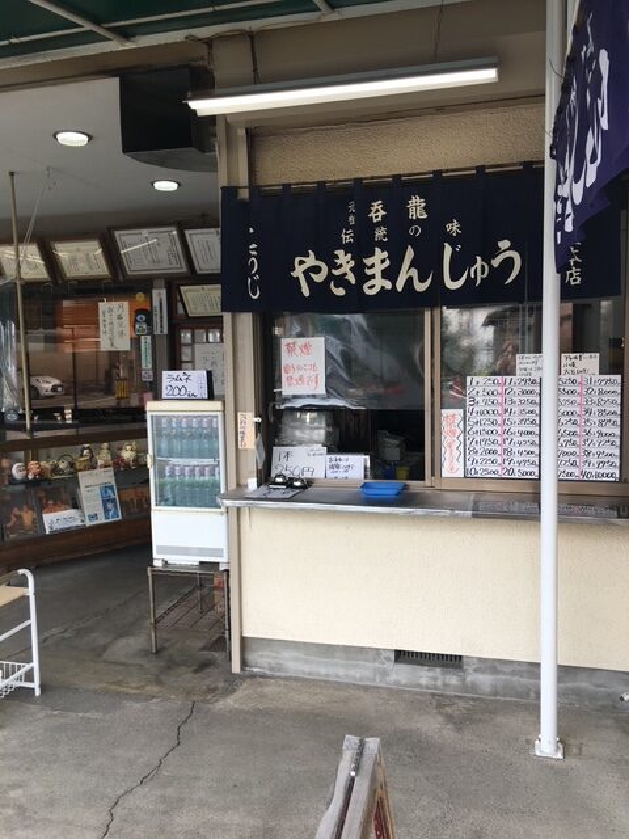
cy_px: 420
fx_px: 703
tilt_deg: -4.1
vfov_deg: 61.7
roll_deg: +0.7
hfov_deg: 48.2
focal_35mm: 29
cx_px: 314
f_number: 2.2
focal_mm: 4.15
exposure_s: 1/122
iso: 25
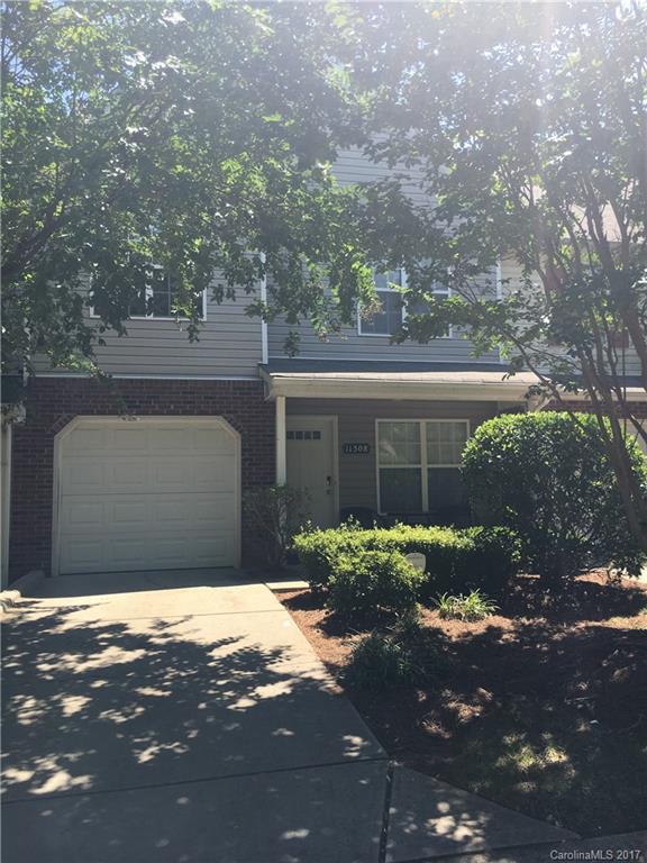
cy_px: 432
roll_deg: +1.2
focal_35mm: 29
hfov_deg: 48.2
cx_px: 324
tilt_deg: +4.9
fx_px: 723
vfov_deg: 61.7
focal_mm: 4.15
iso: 25
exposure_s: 1/663
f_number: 2.2
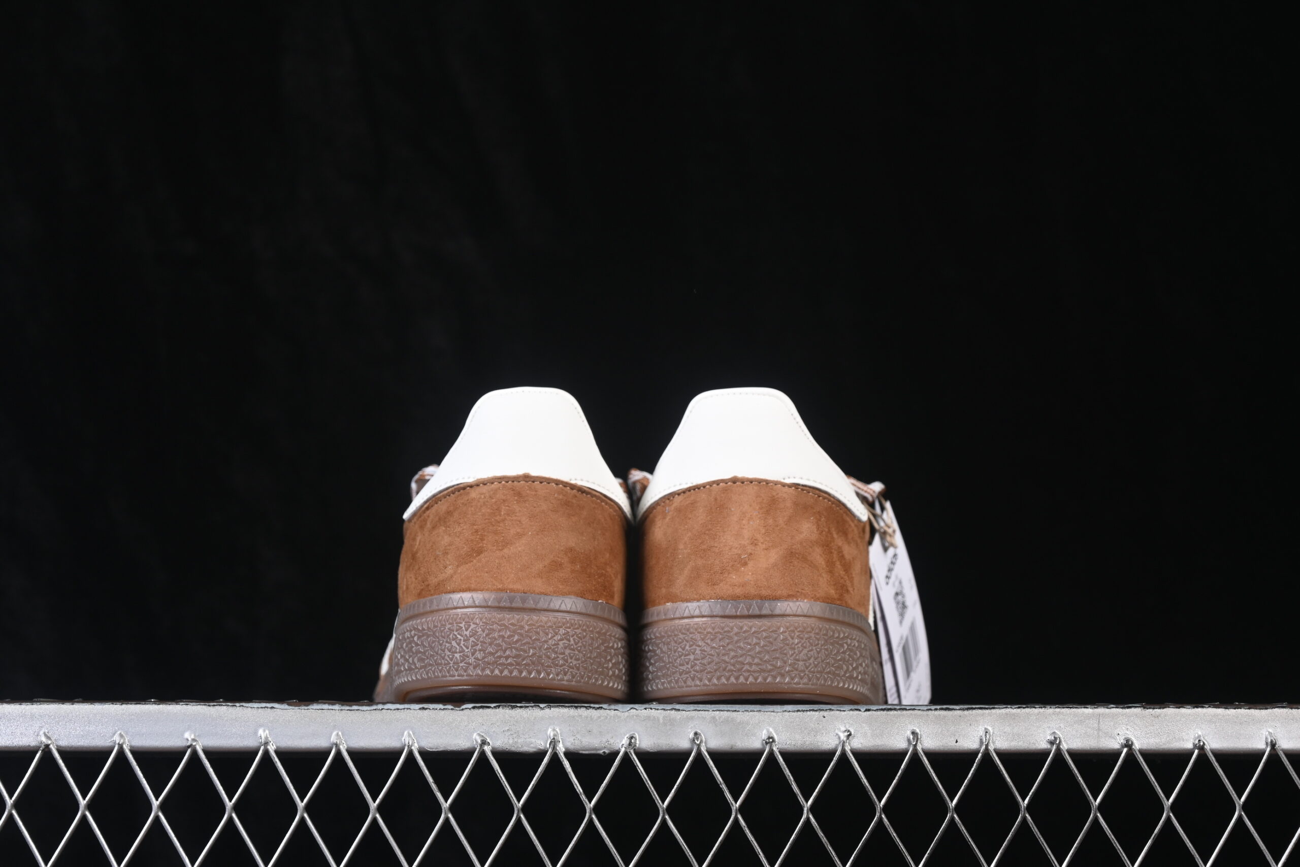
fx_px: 2708
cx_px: 650
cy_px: 434
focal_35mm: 75
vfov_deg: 18.2
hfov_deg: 27.0
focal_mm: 50
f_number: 7.1
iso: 160
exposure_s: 1/80
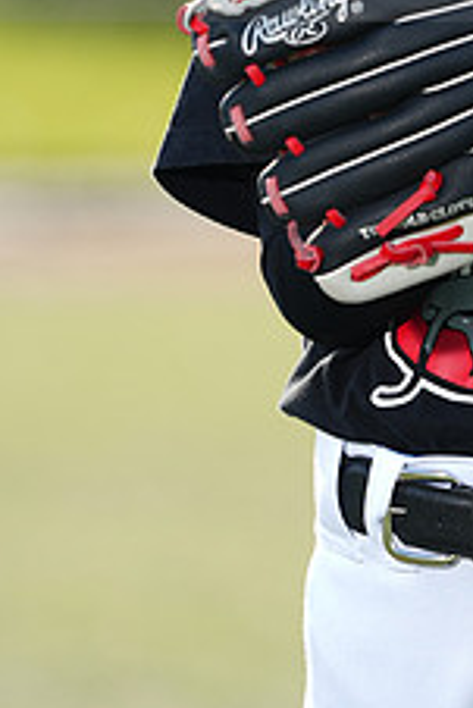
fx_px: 10094
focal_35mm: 513
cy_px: -78
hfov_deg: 2.7
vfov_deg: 4.0
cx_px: 543
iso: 64
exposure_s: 1/250
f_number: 4.5
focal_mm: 200
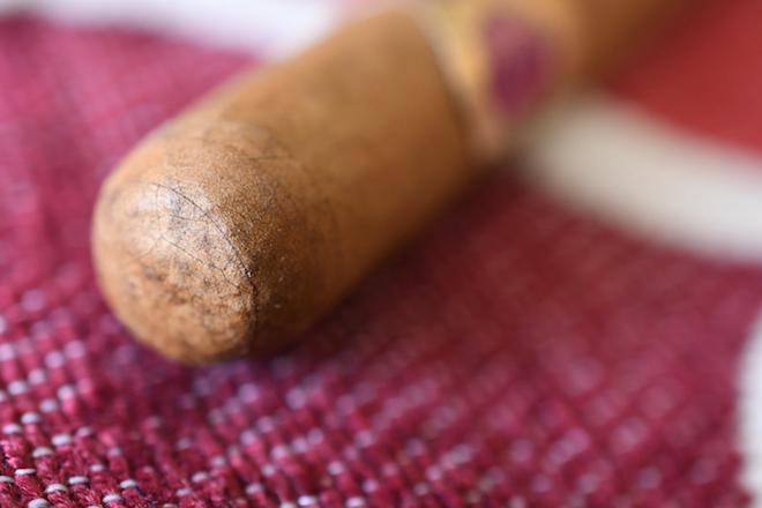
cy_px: 254
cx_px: 381
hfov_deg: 33.4
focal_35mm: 60
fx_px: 1270
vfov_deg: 22.6
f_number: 5.6
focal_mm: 40
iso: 1600
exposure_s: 1/20
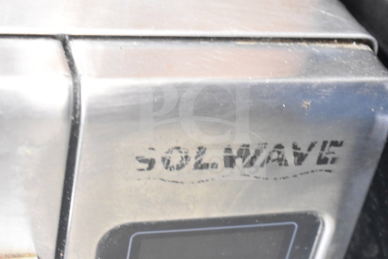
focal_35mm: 82
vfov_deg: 16.6
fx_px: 889
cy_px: 130
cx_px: 194
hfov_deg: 24.6
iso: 7200
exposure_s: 1/100
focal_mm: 55
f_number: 5.6
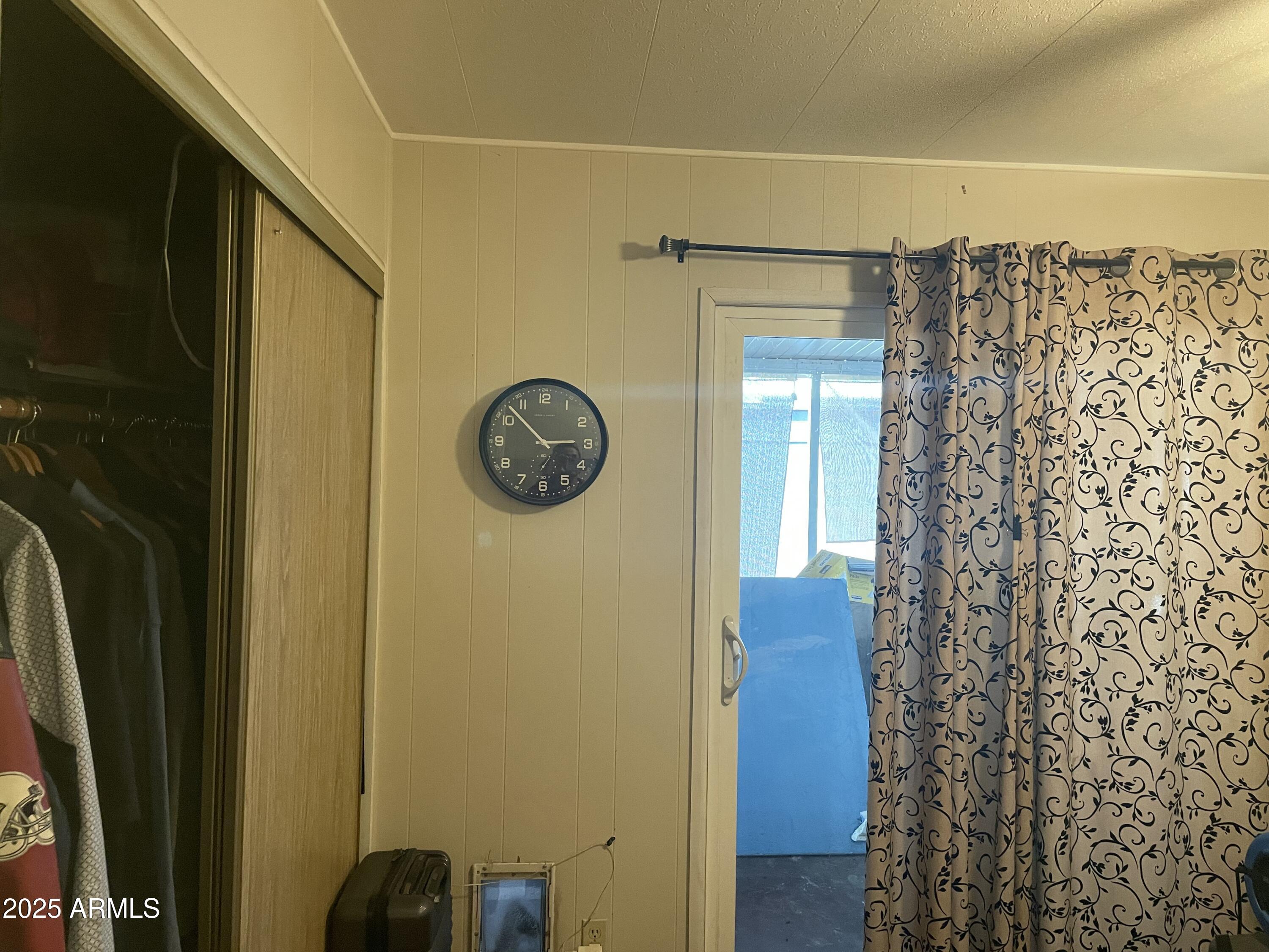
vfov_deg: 53.1
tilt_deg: +0.2
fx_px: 953
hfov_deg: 67.3
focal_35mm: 26
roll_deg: -1.0
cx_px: 634
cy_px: 476
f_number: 1.6
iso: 400
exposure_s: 1/40
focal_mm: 4.2
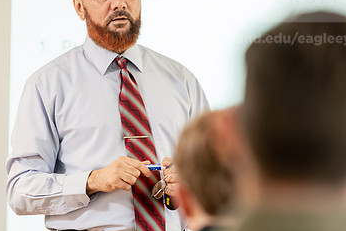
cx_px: 125
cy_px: 60
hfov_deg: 7.2
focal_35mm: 285
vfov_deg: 4.8
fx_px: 2740
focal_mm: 170
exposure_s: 1/200
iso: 1250
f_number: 3.2
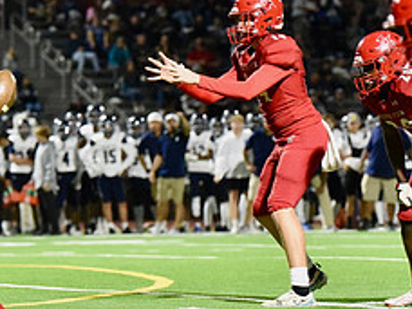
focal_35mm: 330
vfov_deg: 4.5
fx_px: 3928
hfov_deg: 6.0
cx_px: 275
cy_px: 80
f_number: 2.8
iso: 12800
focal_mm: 135
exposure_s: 1/1000
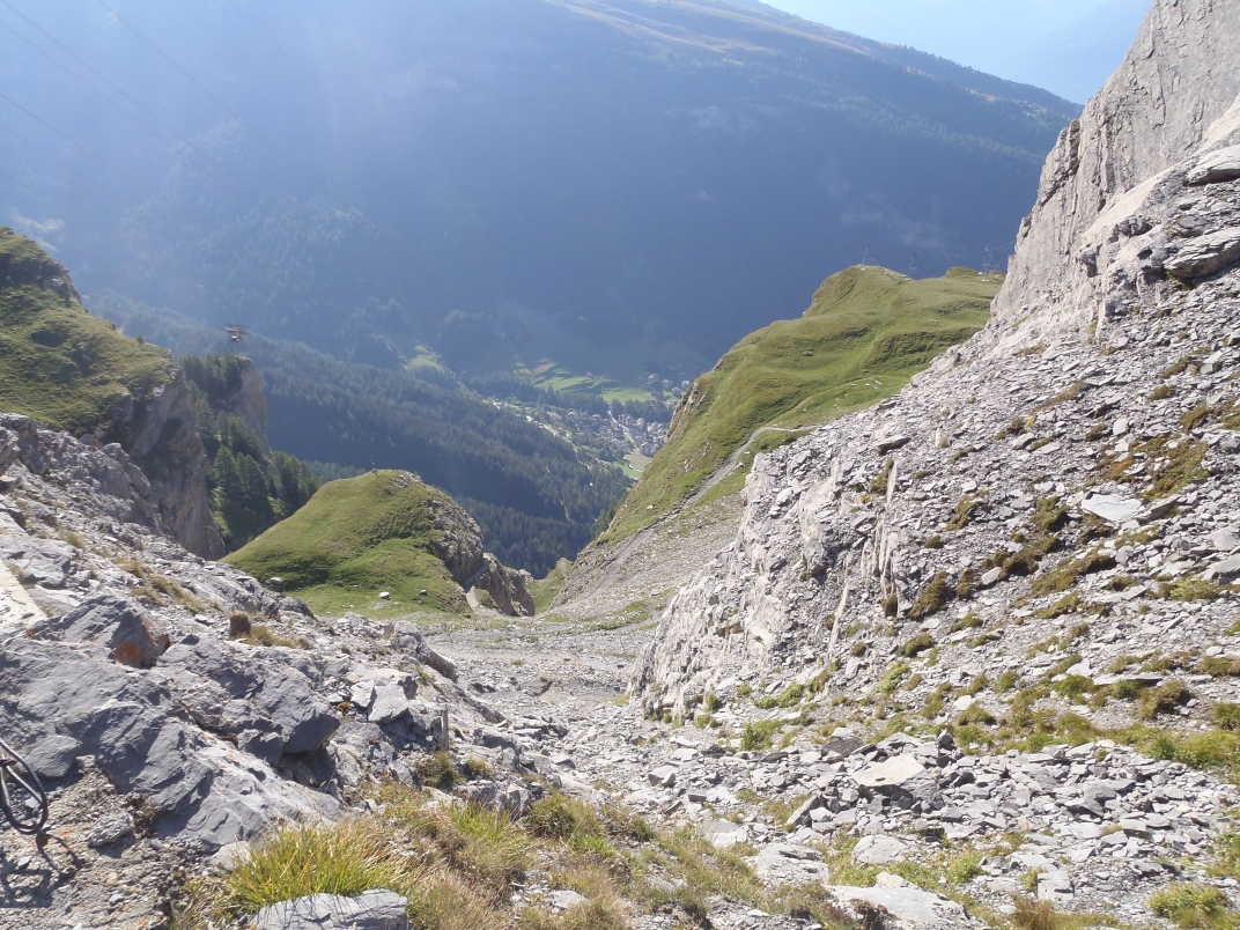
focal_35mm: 28
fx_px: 1003
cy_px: 465
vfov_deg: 49.7
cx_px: 620
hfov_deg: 63.4
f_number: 4.5
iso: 80
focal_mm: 5
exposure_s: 1/320
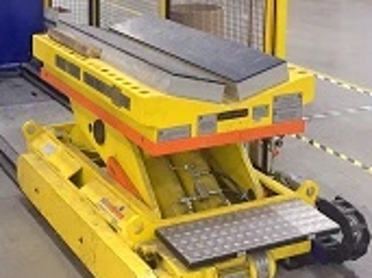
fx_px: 730
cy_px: 41
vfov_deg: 21.2
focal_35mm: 68
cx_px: 115
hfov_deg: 28.3
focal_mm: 4.15
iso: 160
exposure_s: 1/30
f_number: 2.2
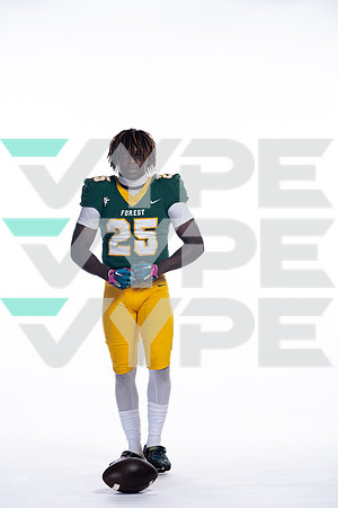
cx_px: 169
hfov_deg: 12.8
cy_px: 254
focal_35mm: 107
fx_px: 1507
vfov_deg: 19.1
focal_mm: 107
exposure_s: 1/250
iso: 400
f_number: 6.3
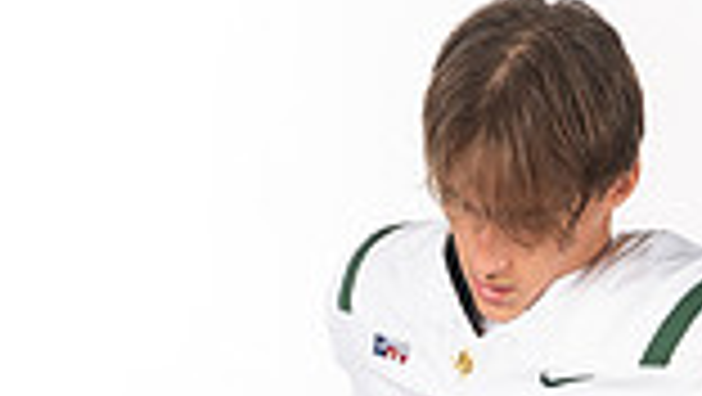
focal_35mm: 157
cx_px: 513
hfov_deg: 13.6
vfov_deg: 7.3
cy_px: 958
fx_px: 2924
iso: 640
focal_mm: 52
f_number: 8
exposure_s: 1/400
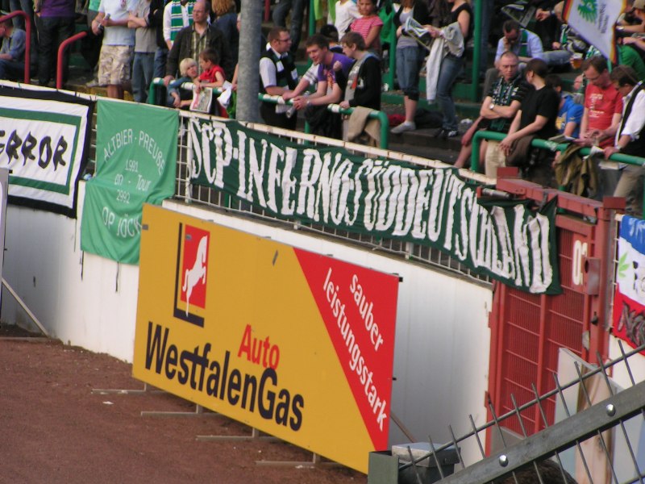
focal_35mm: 226
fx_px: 4211
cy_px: 242
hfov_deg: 8.8
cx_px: 322
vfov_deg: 6.6
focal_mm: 34.5
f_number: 4.5
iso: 50
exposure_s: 1/250
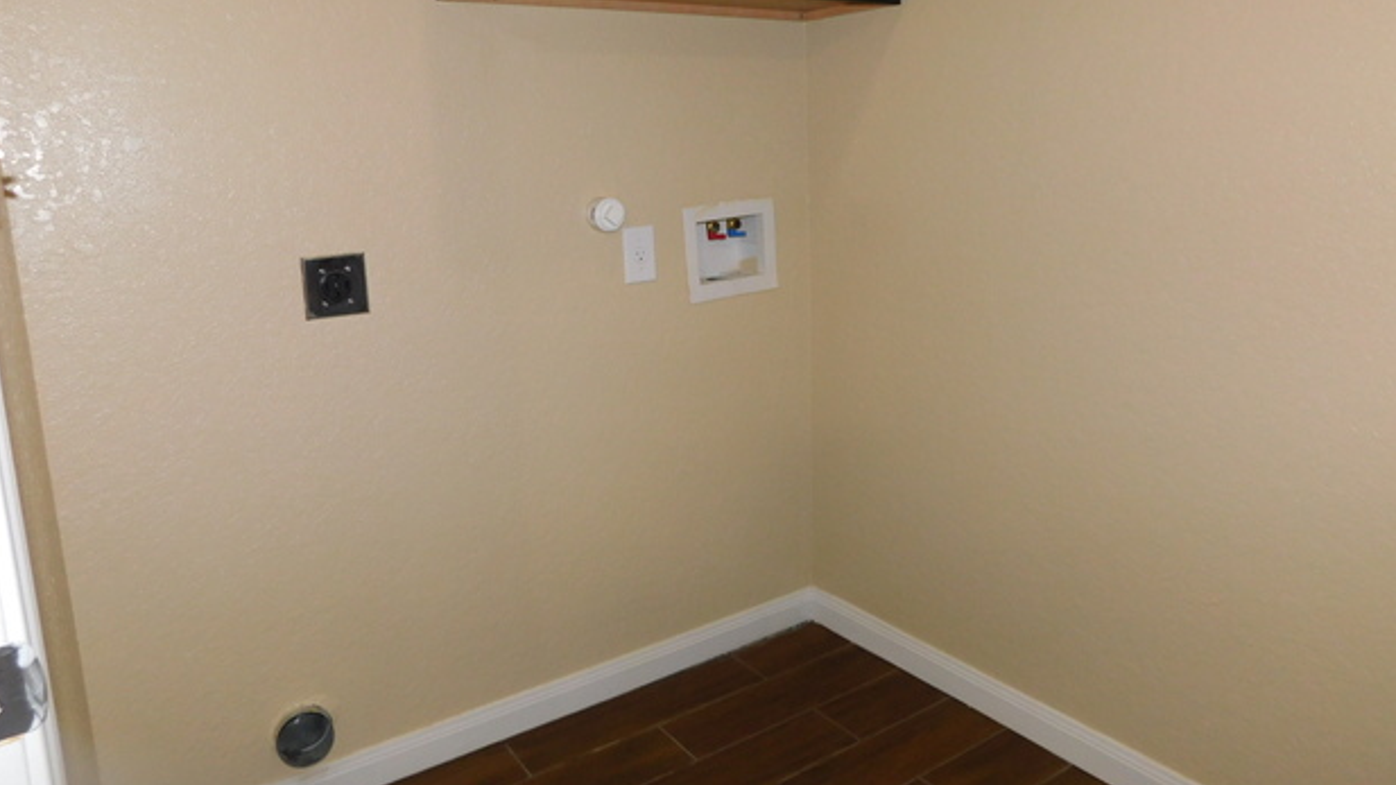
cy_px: 321
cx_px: 677
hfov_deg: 71.9
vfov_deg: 44.2
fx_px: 962
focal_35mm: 26
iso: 200
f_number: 3
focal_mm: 4
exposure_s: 1/30
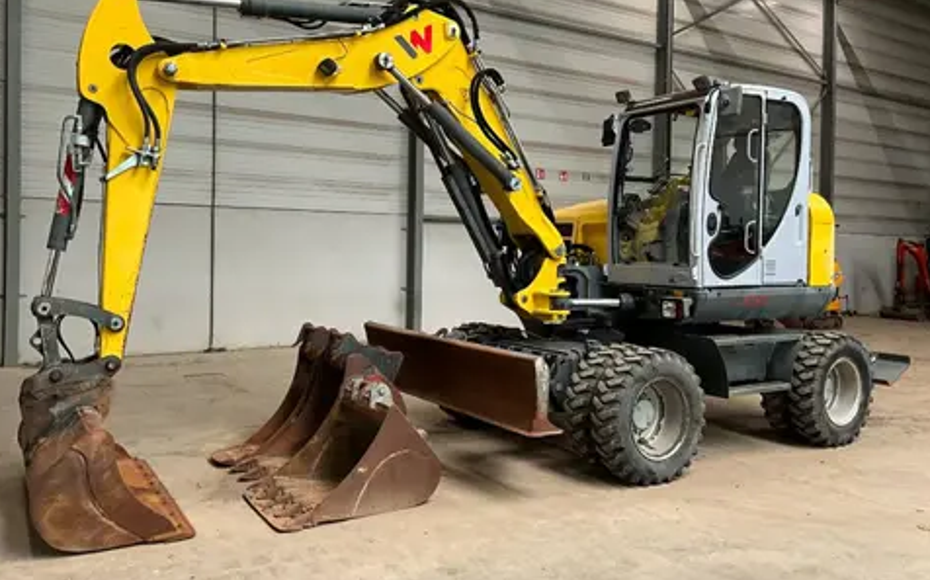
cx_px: 463
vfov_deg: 40.5
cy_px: 264
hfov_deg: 61.3
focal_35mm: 31
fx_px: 785
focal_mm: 3
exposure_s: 1/72
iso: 64
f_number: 1.8
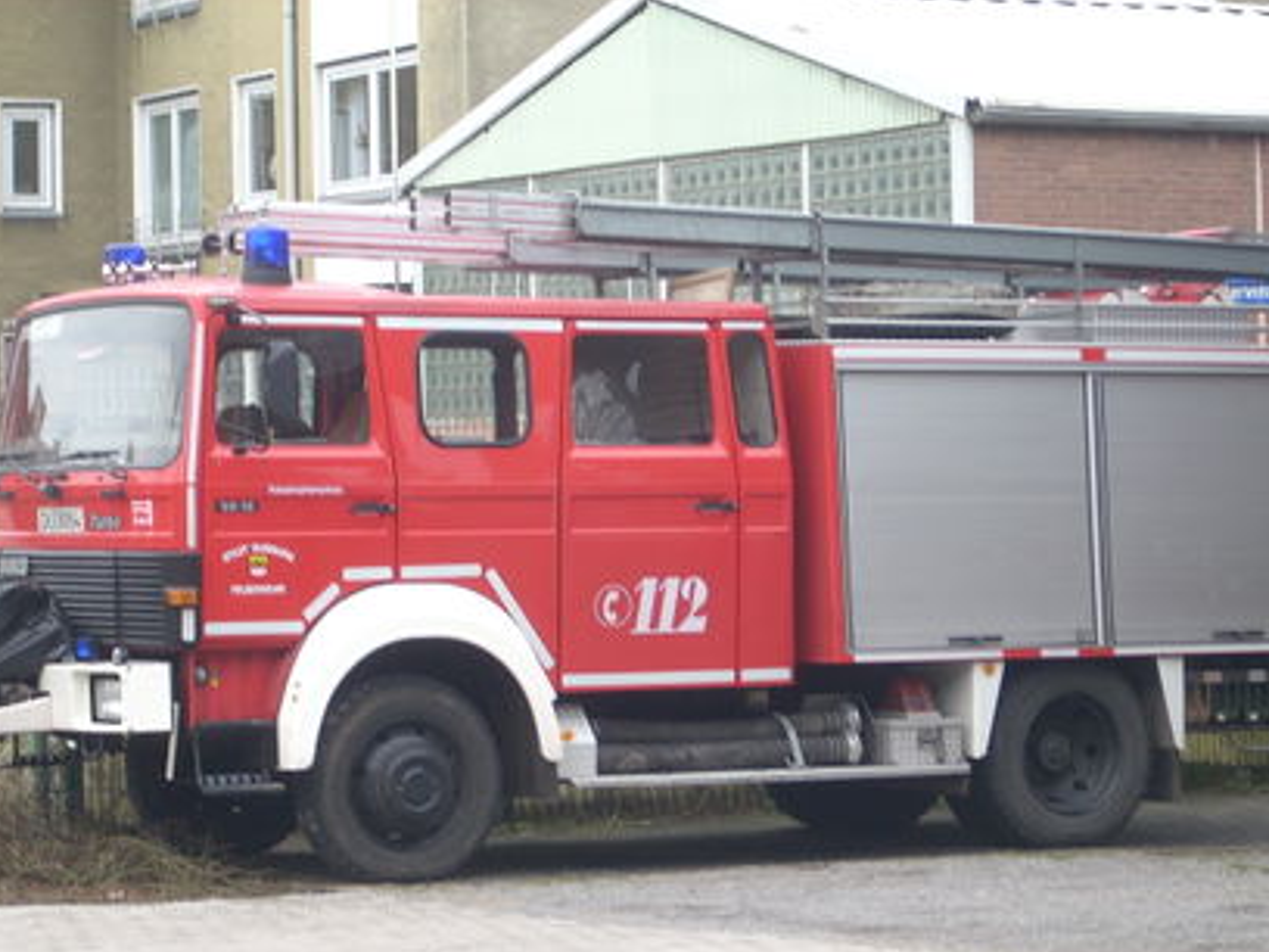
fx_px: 4876
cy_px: 554
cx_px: 675
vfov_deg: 11.1
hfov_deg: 14.8
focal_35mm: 133
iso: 64
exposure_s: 1/57.5
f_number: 5.2
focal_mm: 18.6
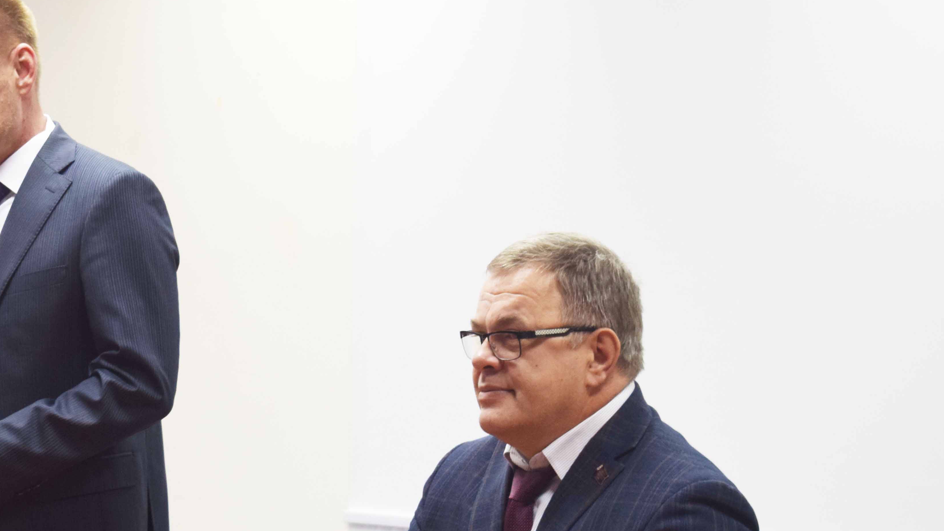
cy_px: 313
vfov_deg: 9.2
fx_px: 3304
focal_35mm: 132
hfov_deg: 16.2
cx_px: 222
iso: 560
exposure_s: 1/60
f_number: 5.3
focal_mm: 46
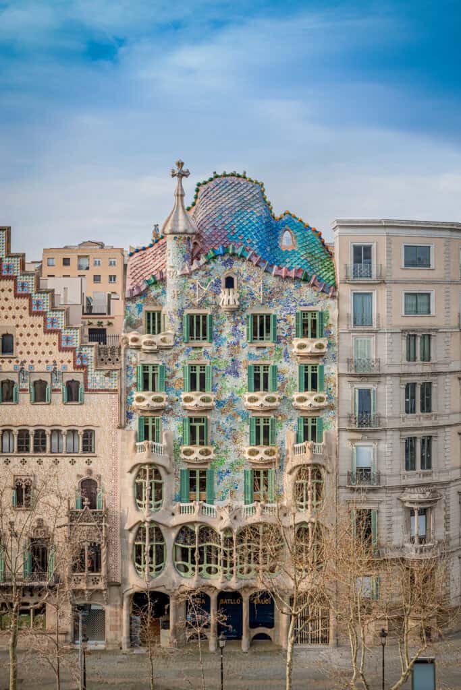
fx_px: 864
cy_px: 345
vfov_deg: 43.6
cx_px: 230
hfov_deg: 29.9
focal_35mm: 45
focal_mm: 45
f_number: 8
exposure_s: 1/60
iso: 50
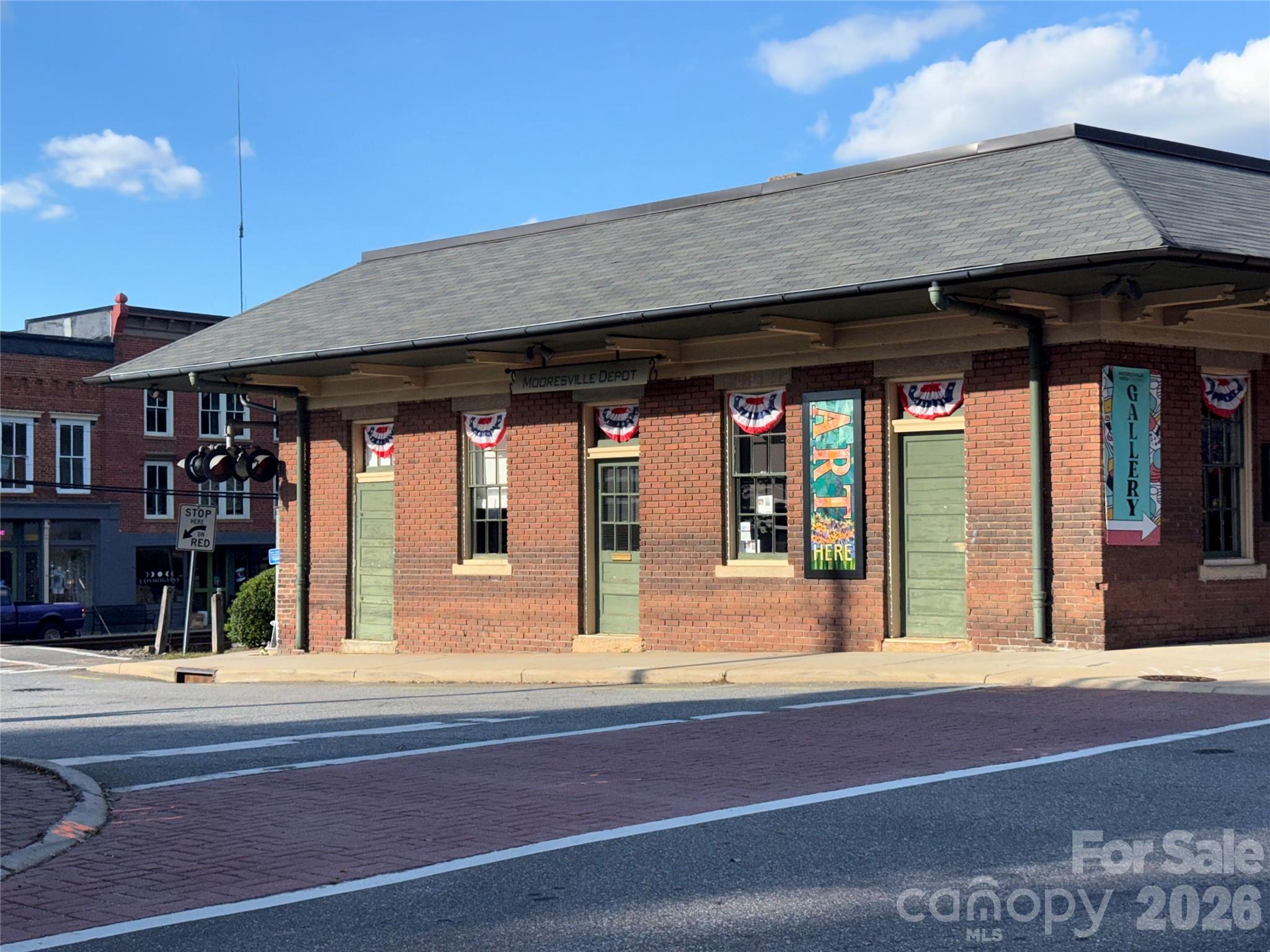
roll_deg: +0.6
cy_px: 476
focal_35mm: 48
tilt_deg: +2.2
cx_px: 635
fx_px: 1761
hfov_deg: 39.7
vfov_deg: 30.3
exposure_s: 1/2577
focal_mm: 6.76
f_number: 1.78
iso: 50
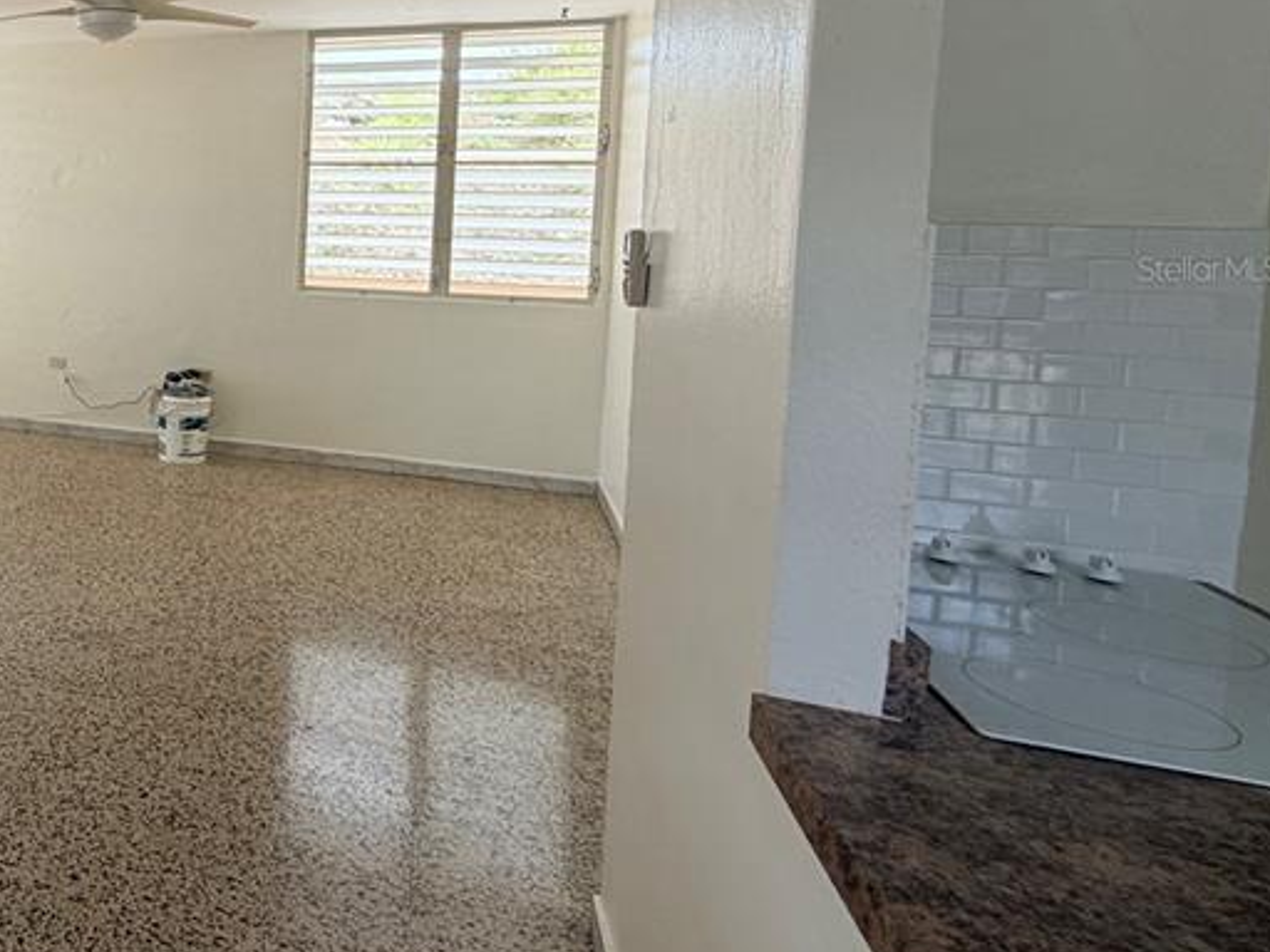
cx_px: 17
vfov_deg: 48.3
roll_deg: -0.8
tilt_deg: -4.3
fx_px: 1027
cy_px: 268
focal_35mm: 28
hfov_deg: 51.6
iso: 64
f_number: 2.2
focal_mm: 2.22
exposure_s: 1/121
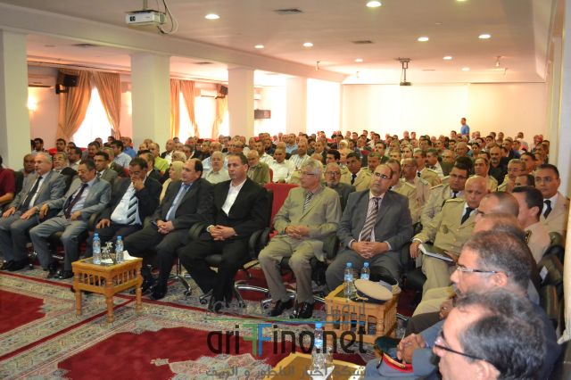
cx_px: 286
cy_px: 190
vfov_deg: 36.8
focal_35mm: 36
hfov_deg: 53.2
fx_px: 571
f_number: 4
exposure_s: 1/60
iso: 3200
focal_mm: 24
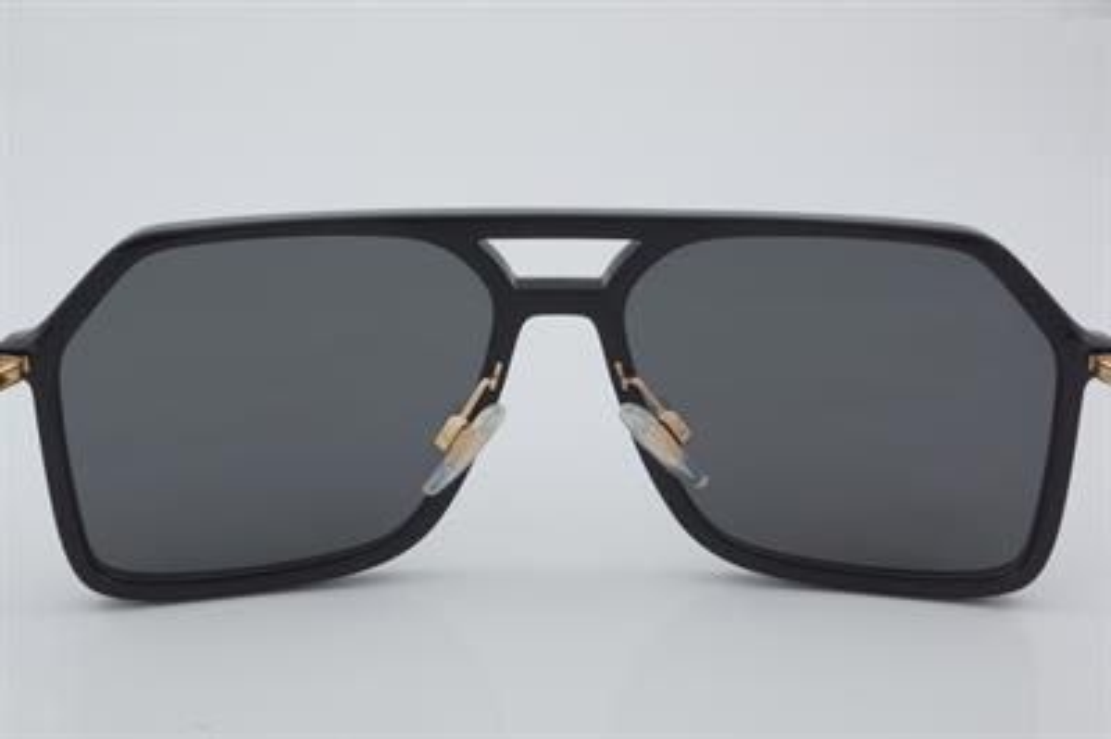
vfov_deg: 25.7
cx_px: 556
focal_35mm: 52
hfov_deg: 37.9
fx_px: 1619
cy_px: 370
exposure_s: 1/4
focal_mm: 35
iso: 100
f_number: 32
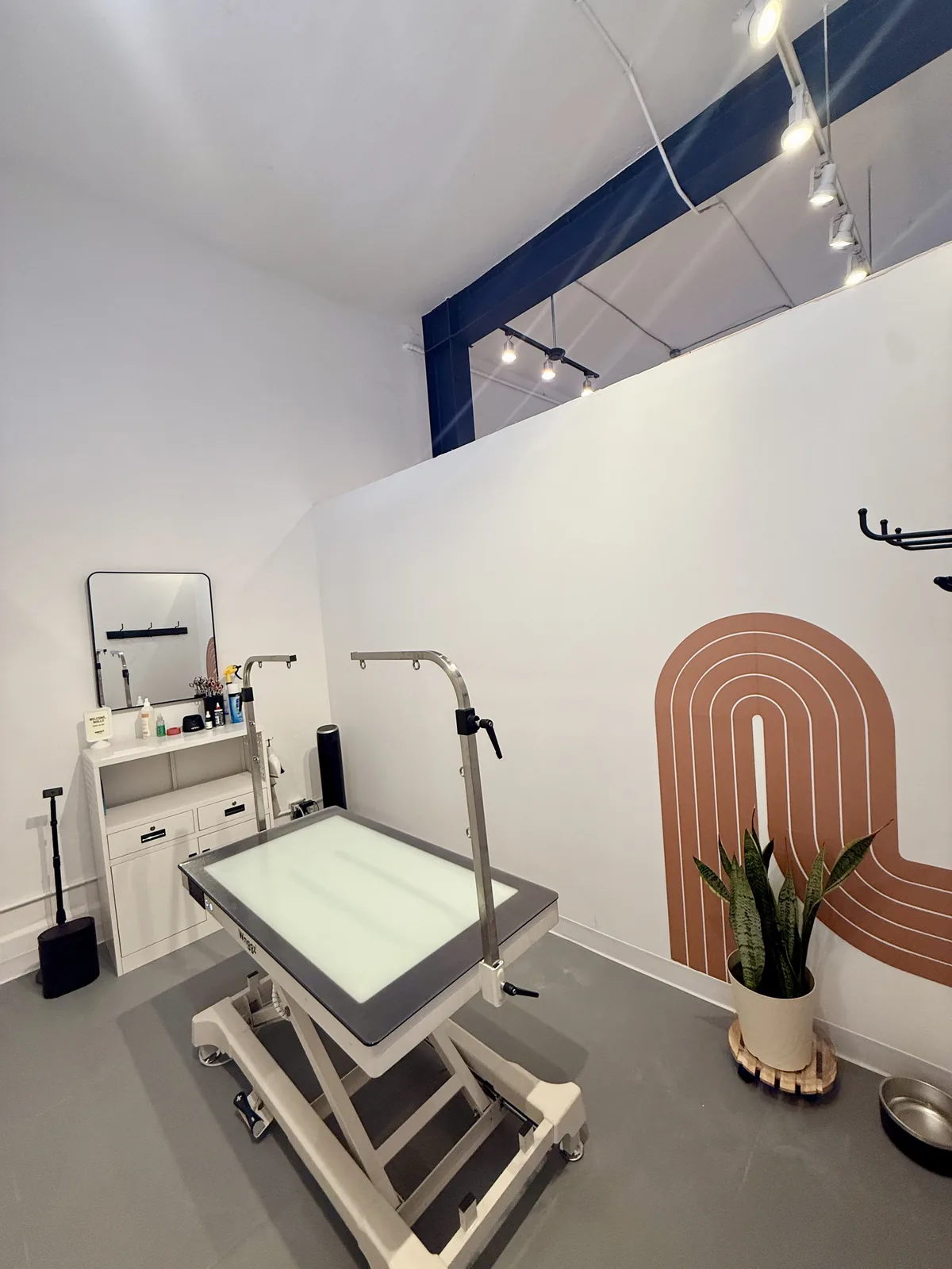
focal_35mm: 14
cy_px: 634
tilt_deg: -1.3
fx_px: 513
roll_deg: +5.3
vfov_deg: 102.1
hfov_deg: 85.7
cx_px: 476
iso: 160
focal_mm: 2.22
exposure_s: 1/120
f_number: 2.2
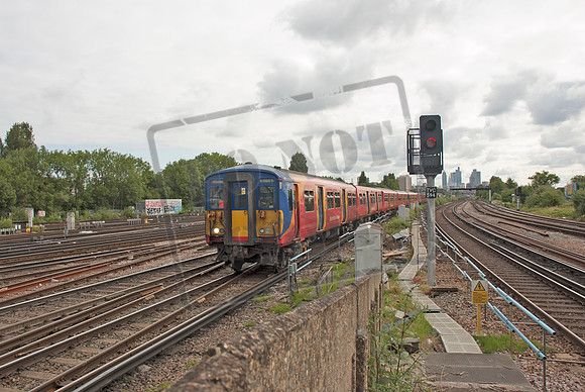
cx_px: 292
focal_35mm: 27
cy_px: 196
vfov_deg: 48.0
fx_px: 439
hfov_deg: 67.3
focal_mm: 18
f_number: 8
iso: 200
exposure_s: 1/250
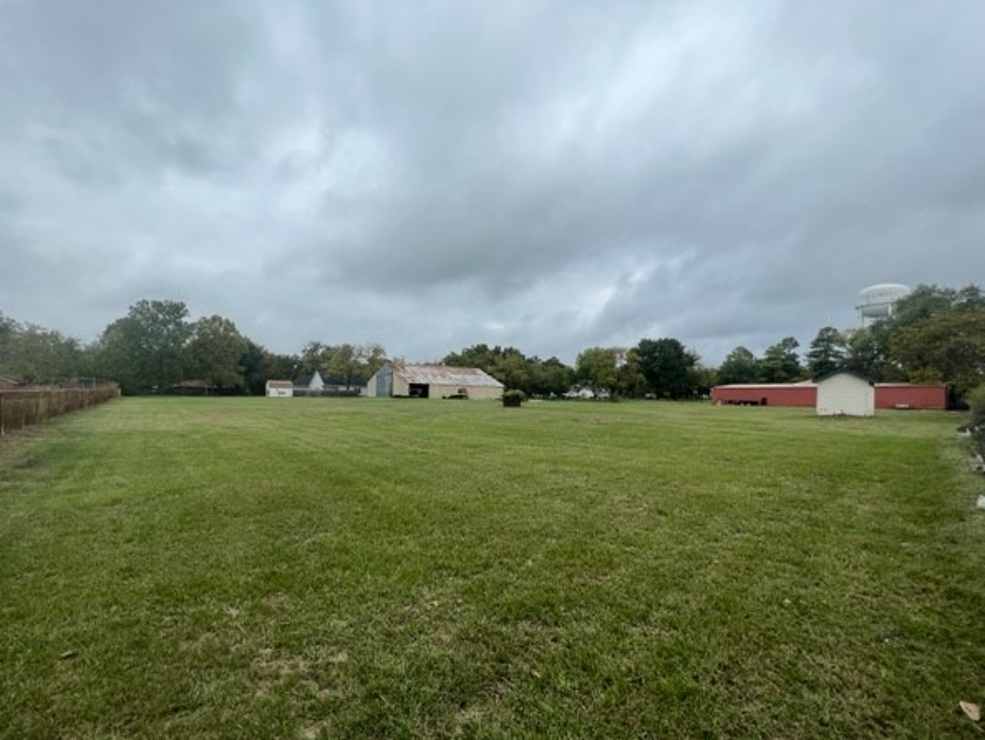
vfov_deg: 85.6
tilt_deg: -0.6
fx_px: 399
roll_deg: -0.9
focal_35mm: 14
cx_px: 479
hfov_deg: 102.0
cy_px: 397
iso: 32
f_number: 1.8
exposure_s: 1/758
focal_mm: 1.57
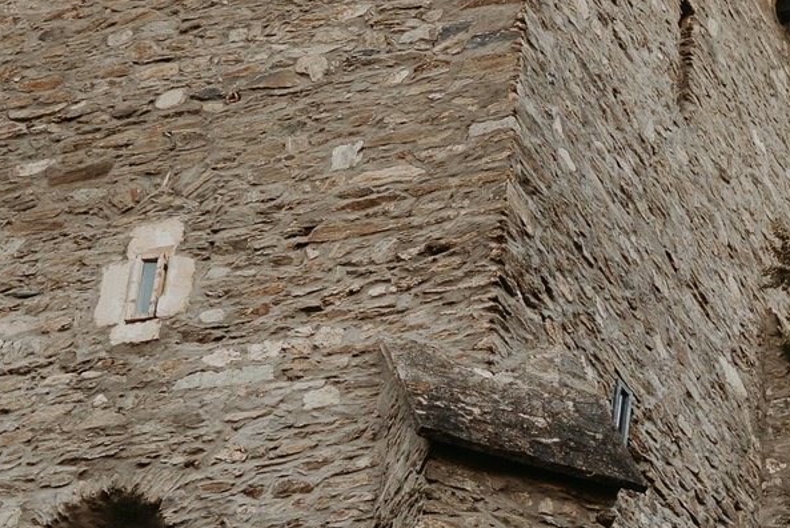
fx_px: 3315
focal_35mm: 151
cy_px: 303
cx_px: 798
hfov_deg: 13.4
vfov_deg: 9.1
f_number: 1.8
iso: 160
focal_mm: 35
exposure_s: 1/1000
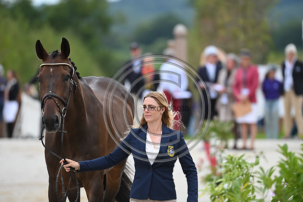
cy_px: 101
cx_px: 152
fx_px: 3367
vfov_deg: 3.4
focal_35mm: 400
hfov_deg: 5.2
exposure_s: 1/1600
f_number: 5.6
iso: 640
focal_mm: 400
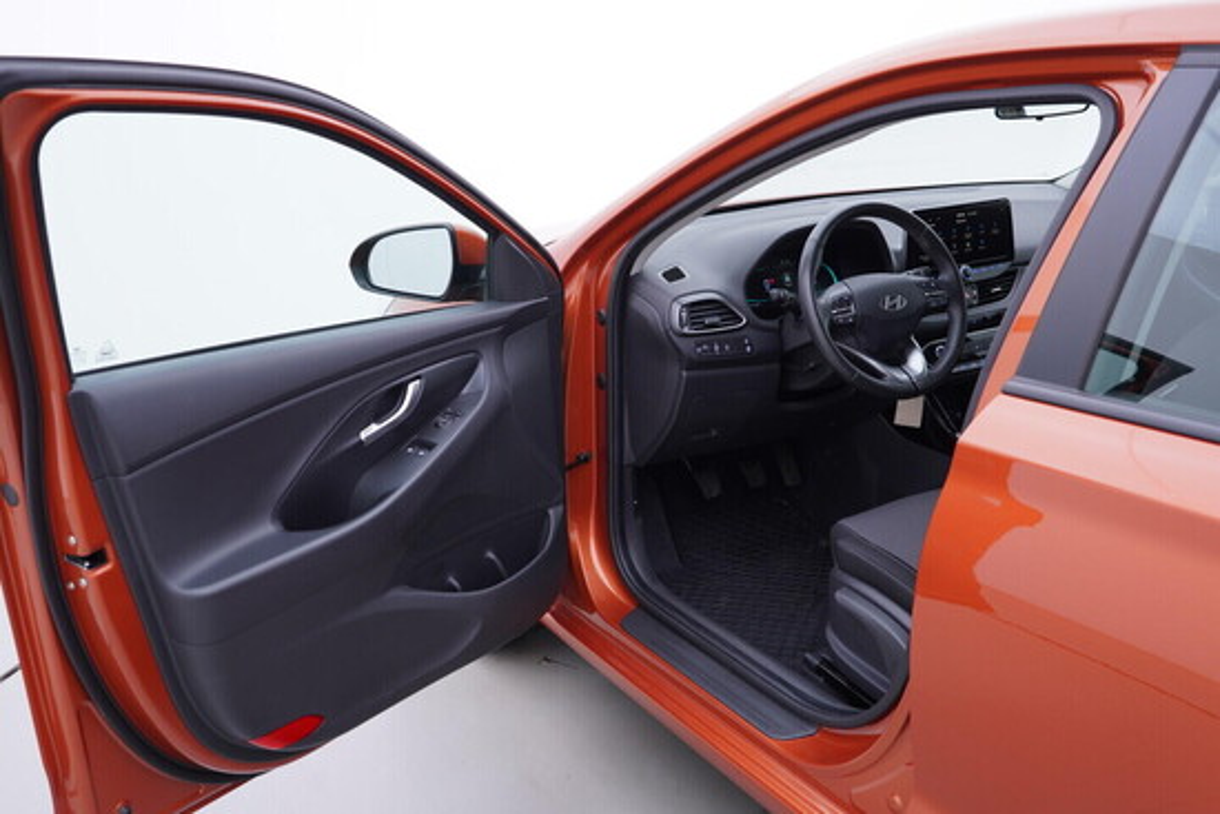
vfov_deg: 36.9
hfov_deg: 53.1
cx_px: 610
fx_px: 1220
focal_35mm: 36
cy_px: 407
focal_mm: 24
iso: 125
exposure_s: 1/50
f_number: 3.2
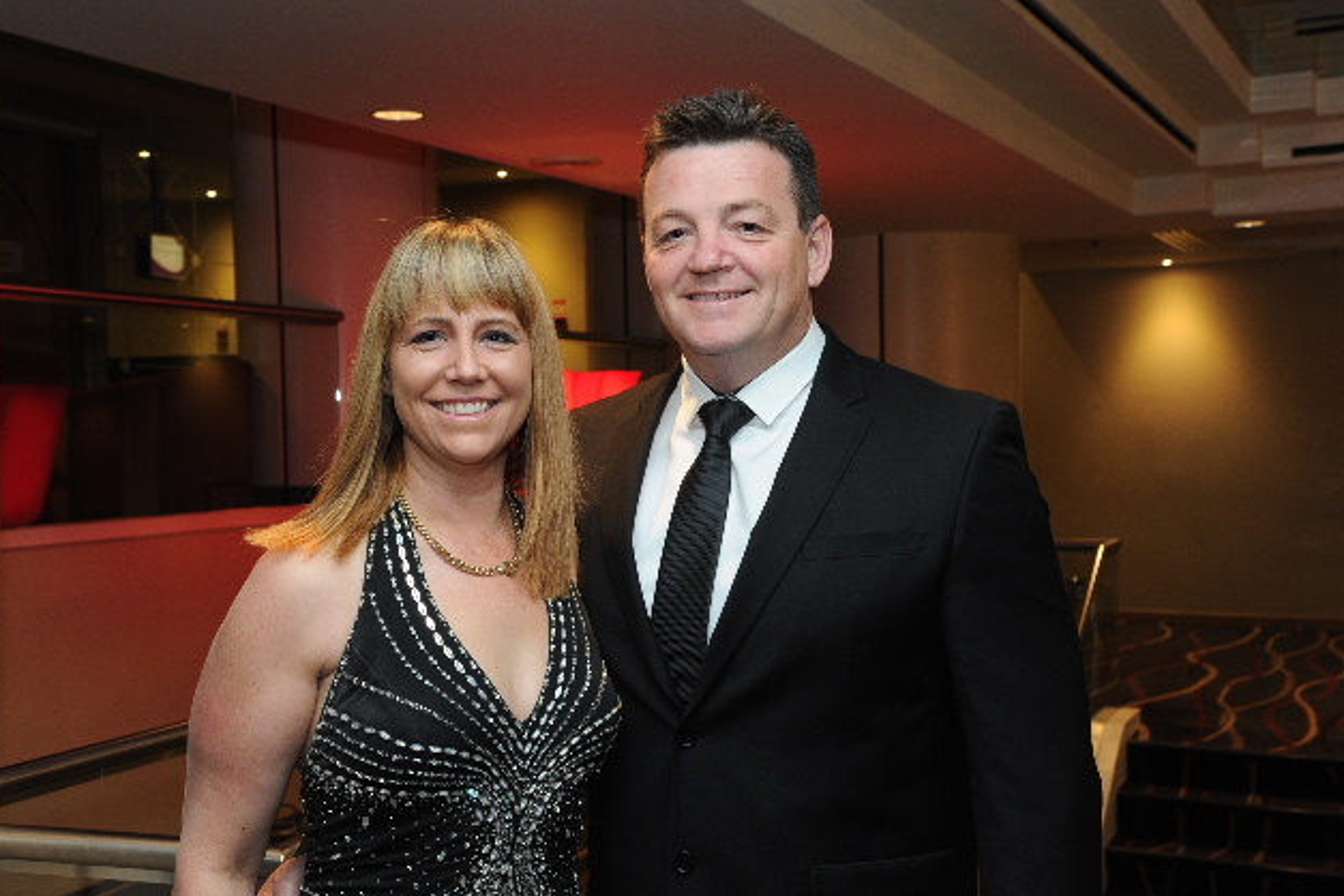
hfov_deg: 40.3
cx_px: 671
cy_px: 453
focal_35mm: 49
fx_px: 1829
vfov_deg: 27.5
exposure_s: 1/30
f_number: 8
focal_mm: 48
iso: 2000
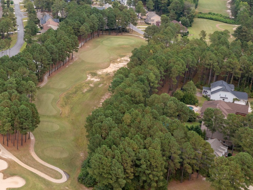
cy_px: 56
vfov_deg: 25.5
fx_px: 417
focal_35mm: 57
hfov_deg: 31.7
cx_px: 11
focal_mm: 10.26
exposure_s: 1/320
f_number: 5.6
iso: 100
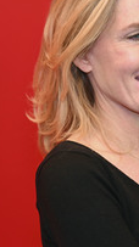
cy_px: 118
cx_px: 131
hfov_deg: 6.9
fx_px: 1142
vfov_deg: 12.4
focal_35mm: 174
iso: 1250
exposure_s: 1/125
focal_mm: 75
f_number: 2.8
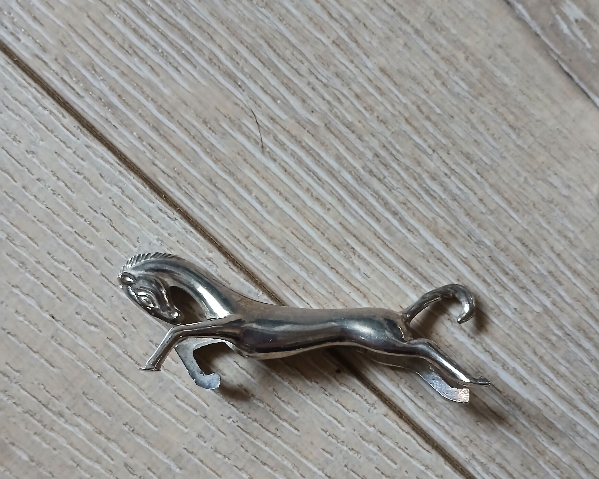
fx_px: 603
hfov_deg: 52.8
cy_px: 281
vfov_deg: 43.2
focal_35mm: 34
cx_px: 299
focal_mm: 3.98
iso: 500
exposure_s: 1/20
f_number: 1.8
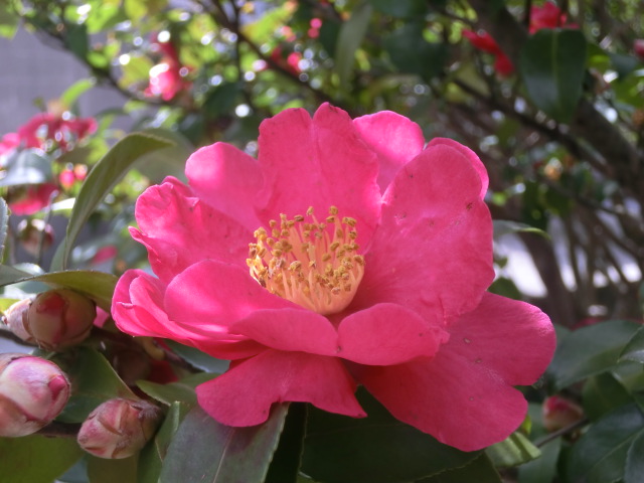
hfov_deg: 37.5
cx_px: 322
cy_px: 242
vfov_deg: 28.6
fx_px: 949
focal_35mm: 51
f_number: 4.4
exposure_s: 1/160
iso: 80
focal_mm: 9.09
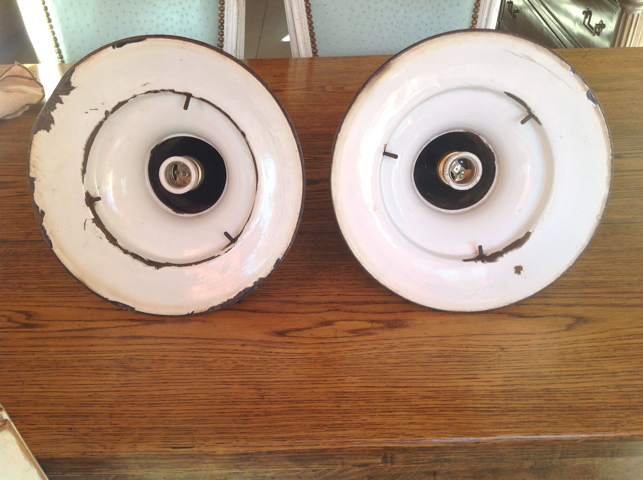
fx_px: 649
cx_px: 322
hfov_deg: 52.7
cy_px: 240
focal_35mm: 35
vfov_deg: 40.6
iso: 64
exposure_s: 1/120
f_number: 2.4
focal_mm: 4.28
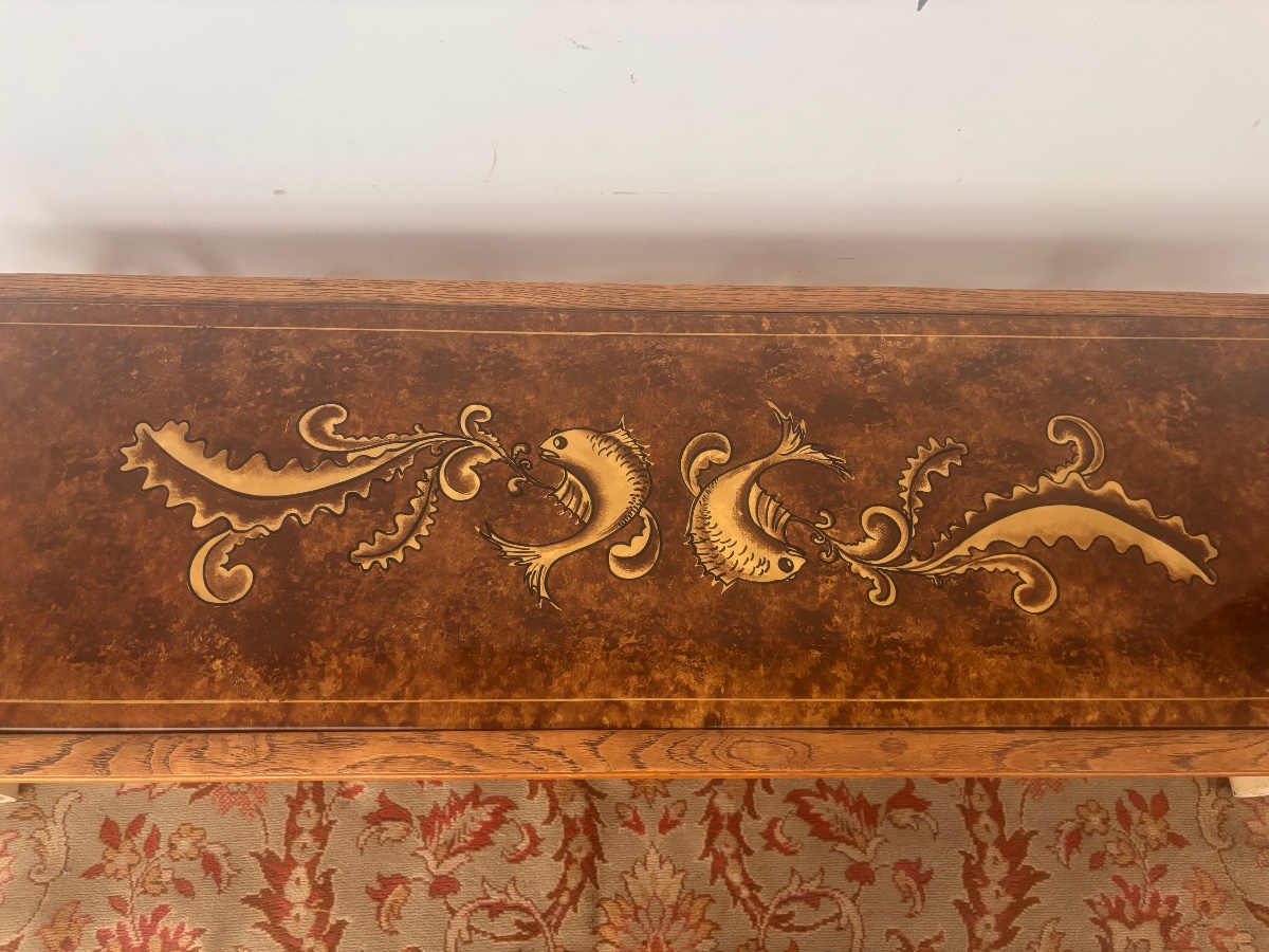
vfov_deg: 53.1
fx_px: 953
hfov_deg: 67.3
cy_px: 476
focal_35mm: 26
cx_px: 634
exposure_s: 1/60
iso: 320
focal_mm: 5.96
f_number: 1.6
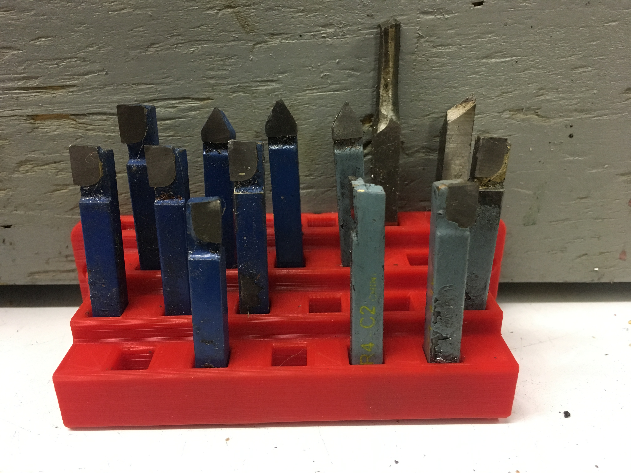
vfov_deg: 48.2
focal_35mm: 29
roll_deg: -1.0
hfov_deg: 61.7
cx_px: 316
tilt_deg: -24.1
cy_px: 236
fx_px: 529
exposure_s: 1/30
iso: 200
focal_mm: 4.15
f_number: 2.2
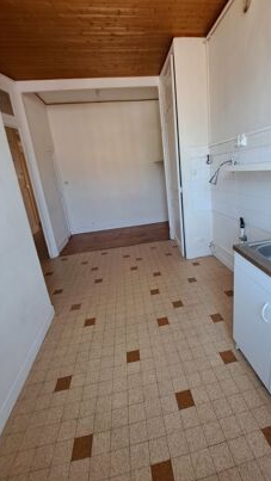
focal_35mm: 15
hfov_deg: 70.1
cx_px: 159
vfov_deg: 103.0
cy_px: 235
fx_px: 191
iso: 125
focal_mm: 1.74
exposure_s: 1/50
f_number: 2.2
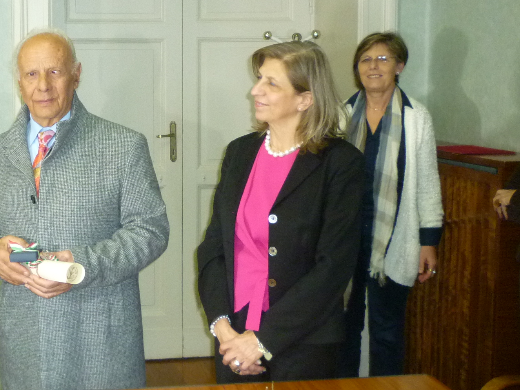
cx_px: 95
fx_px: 841
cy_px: 151
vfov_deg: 26.0
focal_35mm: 56
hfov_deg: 33.2
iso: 320
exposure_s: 1/30
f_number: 3.3
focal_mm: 5.2
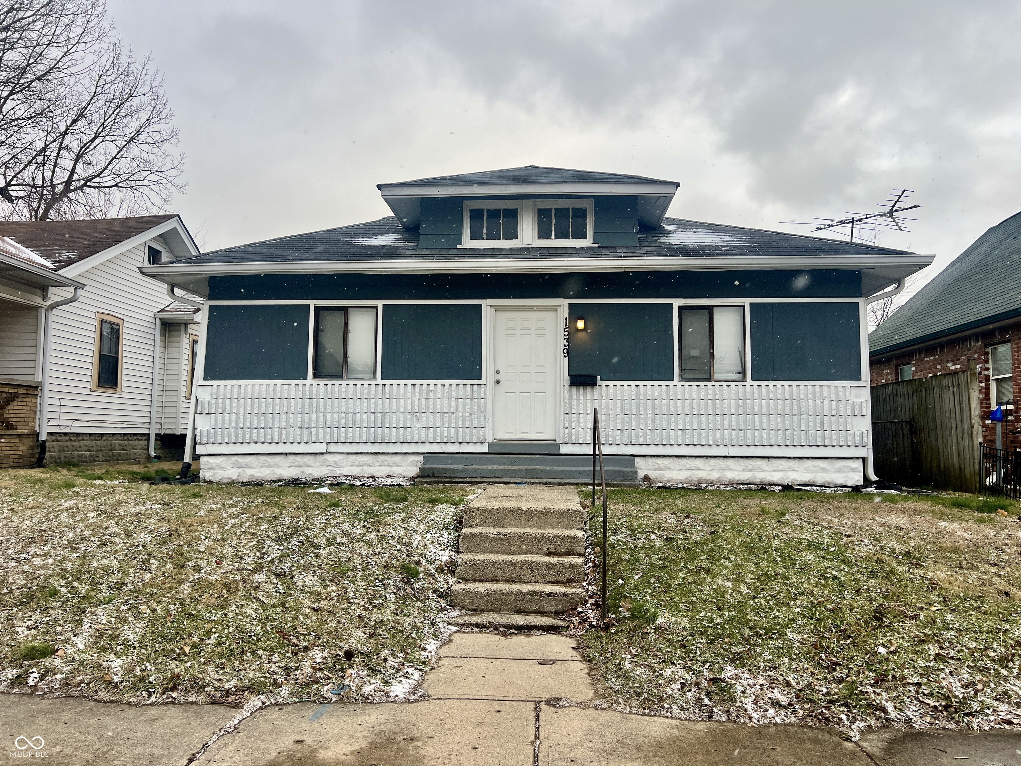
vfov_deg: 53.1
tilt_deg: +4.9
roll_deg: -0.5
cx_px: 510
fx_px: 767
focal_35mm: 26
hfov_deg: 67.3
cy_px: 383
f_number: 1.5
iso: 50
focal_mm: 5.7
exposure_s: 1/506
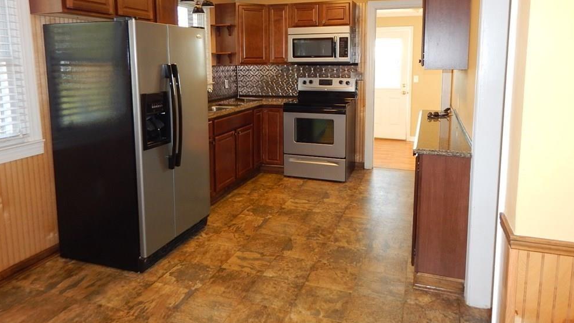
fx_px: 380
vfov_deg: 45.4
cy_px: 112
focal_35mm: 25
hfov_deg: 74.1
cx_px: 288
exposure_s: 1/30
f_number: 3
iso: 200
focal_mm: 4
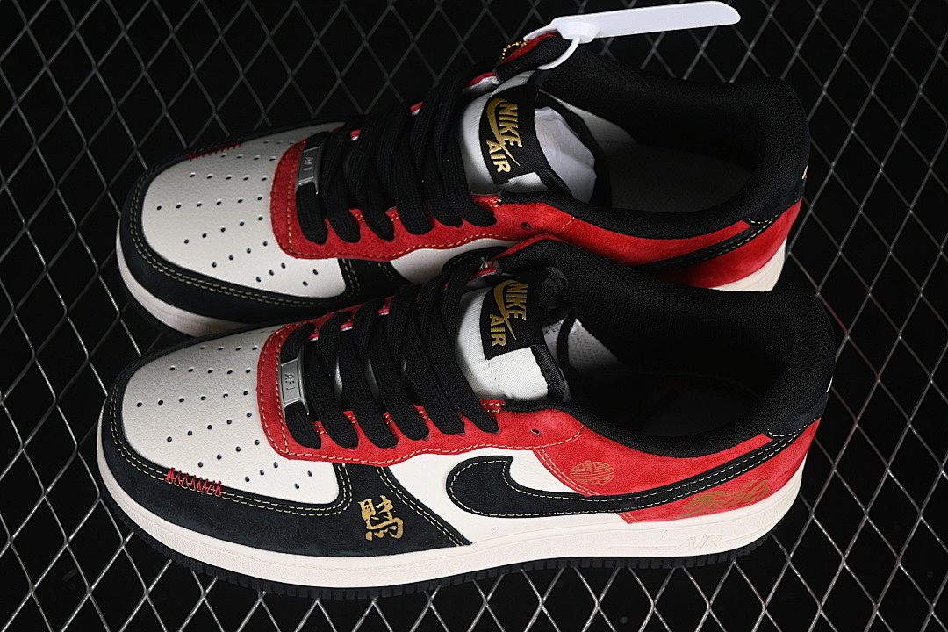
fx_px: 1975
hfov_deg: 27.0
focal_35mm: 75
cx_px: 474
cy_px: 316
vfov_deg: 18.2
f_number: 7.1
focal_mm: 50
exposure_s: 1/60
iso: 160
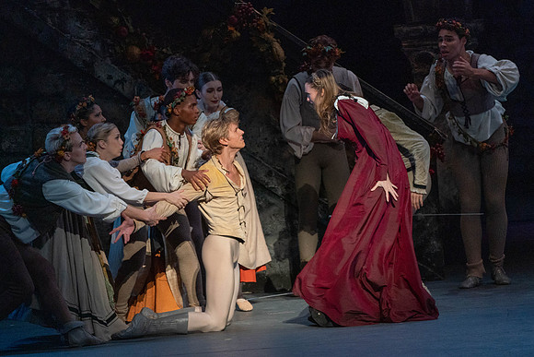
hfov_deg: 4.7
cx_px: 293
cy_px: 196
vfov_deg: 3.1
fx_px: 6518
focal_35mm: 439
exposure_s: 1/320
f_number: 7.1
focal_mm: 400
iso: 5000
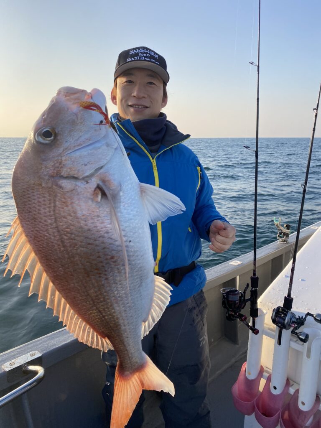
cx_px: 160
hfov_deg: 53.1
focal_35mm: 26
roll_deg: +2.7
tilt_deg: -10.3
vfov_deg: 67.3
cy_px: 214
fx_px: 321
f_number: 1.8
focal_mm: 4.25
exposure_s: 1/1245
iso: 32
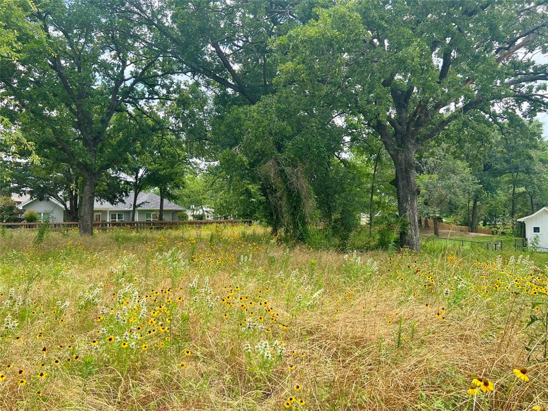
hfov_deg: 67.3
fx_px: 412
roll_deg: +0.5
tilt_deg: +1.2
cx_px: 274
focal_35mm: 26
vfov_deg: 53.1
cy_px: 206
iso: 50
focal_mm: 5.7
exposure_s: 1/1326
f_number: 1.5
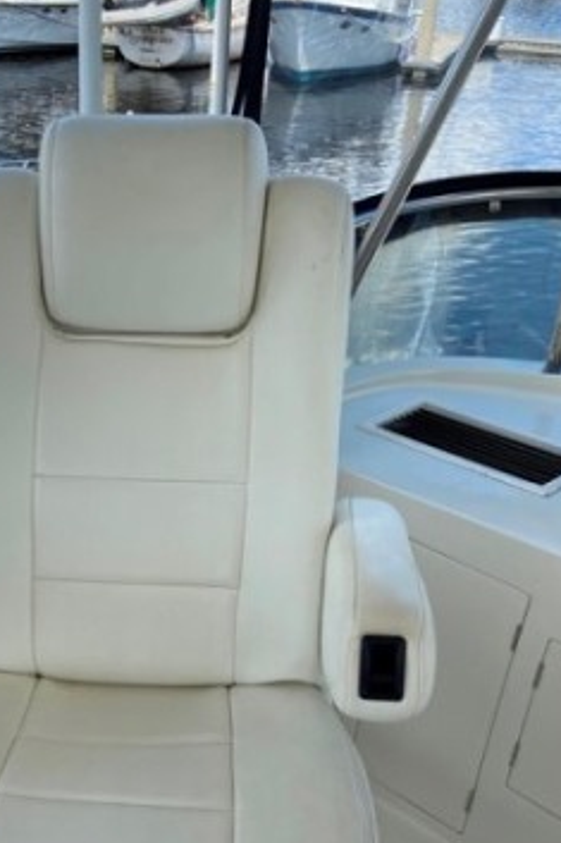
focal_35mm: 46
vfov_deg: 41.6
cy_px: 626
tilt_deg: -33.1
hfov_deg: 28.7
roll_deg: -2.1
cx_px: 124
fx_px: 1076
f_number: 1.8
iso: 32
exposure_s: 1/1300
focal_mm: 4.25
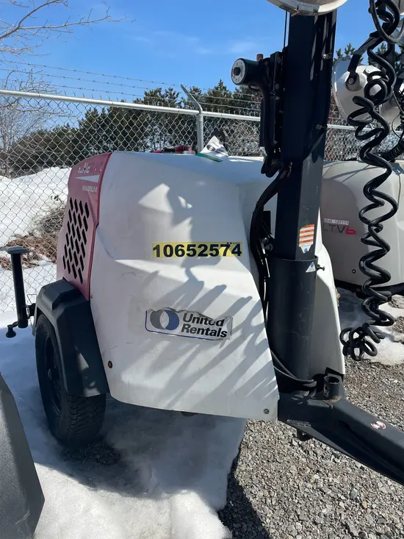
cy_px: 270
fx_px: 404
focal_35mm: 26
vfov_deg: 67.3
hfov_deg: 53.1
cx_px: 202
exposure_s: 1/6135
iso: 50
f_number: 1.6
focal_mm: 4.2
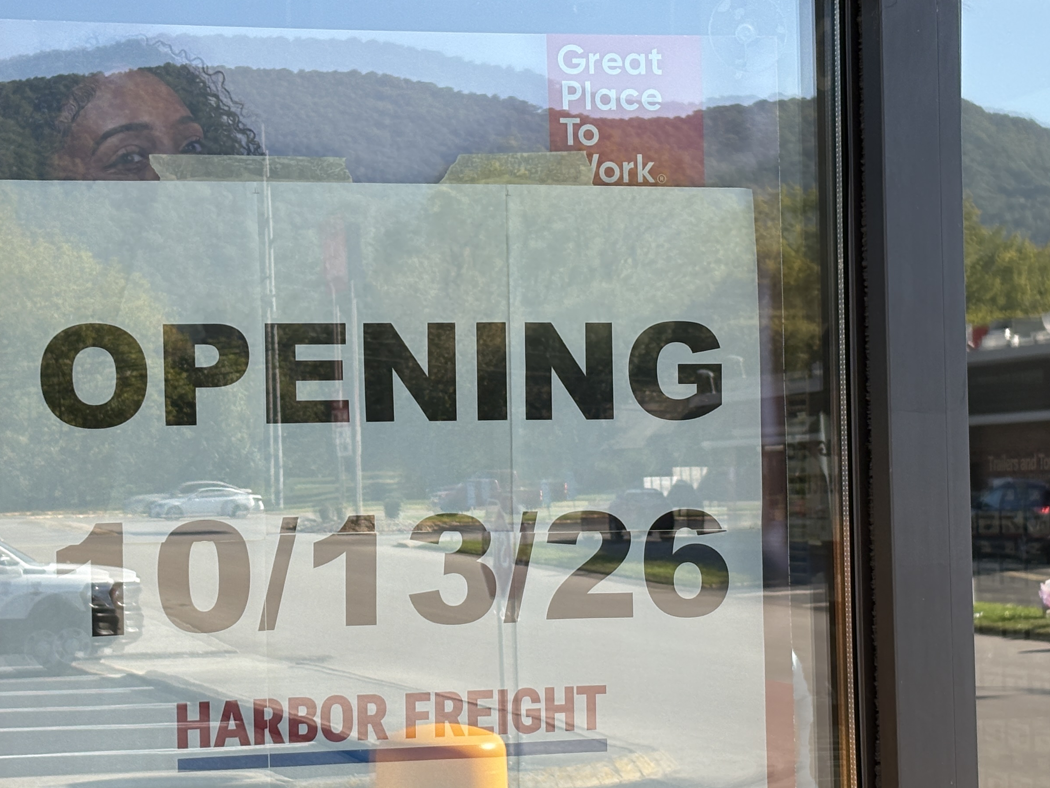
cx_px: 464
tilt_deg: +0.8
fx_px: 2669
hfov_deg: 22.2
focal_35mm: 88
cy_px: 458
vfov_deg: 16.8
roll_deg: +1.1
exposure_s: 1/830
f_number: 1.6
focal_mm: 5.96
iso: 50
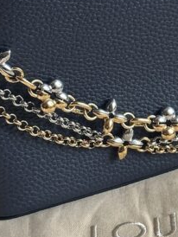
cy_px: 70
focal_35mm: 140
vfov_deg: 14.0
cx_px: 241
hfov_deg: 10.4
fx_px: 958
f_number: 1.78
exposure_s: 1/60
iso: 200
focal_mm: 6.86
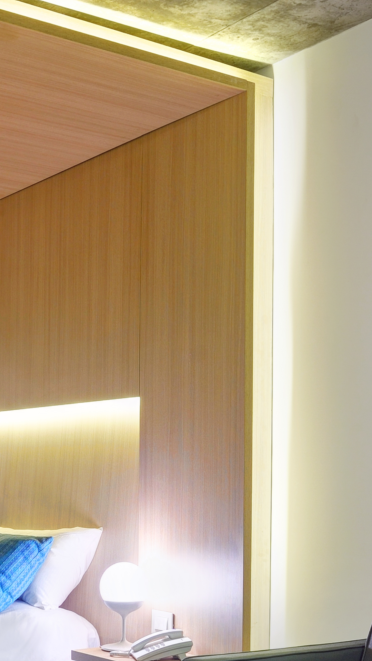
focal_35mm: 61
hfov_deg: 19.6
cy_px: 505
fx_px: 1069
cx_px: 79
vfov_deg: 33.6
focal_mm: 19
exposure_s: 4
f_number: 8
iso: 200
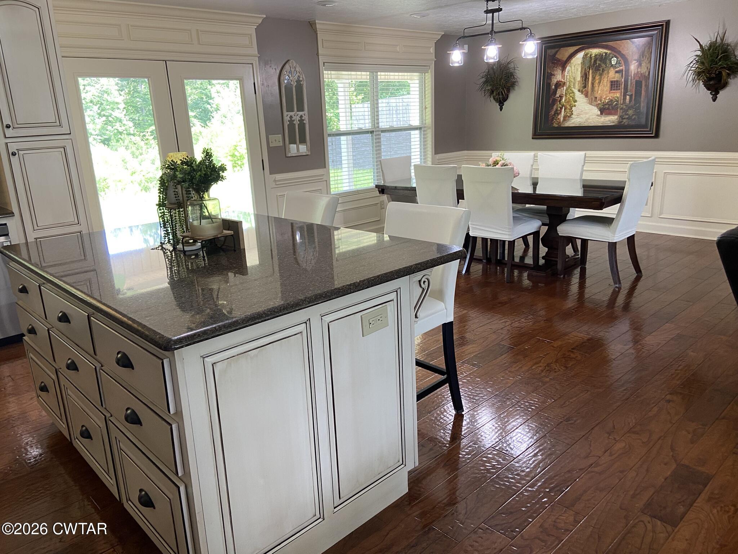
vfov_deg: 53.1
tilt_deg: -15.2
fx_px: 554
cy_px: 277
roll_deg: +3.3
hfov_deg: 67.3
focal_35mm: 26
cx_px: 369
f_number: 1.8
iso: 100
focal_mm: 4.25
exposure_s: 1/60
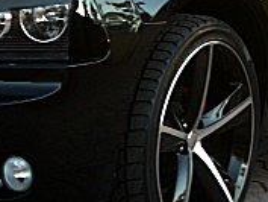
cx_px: 159
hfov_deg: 15.1
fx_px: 1007
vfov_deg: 11.4
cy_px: 166
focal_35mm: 130
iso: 50
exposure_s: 1/60
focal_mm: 6.3
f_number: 2.8
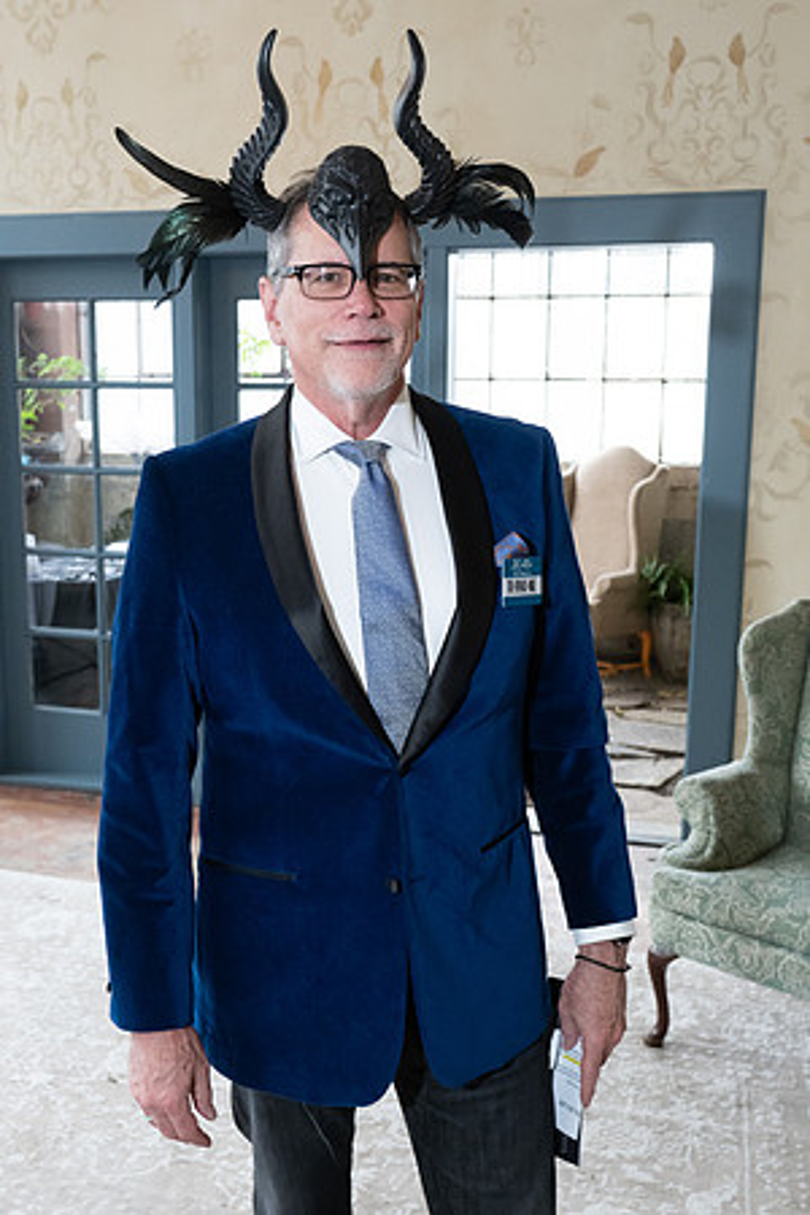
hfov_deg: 36.9
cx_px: 405
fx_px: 1215
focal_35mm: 36
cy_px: 608
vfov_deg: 53.1
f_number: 5
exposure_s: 1/200
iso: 2500
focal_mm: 24
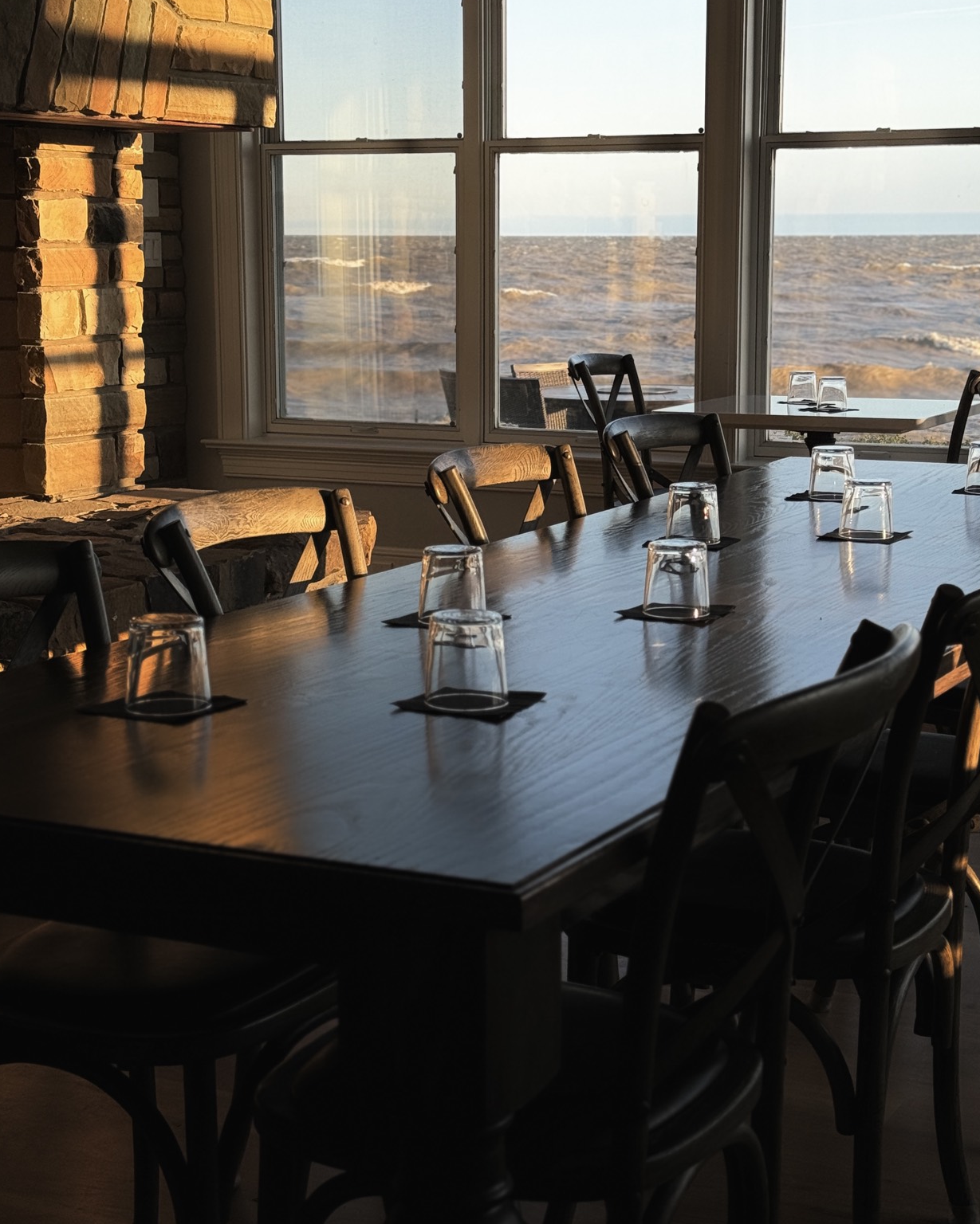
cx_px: 537
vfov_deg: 31.0
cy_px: 582
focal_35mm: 61
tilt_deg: -9.6
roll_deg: +0.4
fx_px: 2211
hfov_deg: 25.0
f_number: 1.78
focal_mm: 6.76
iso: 64
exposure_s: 1/1133
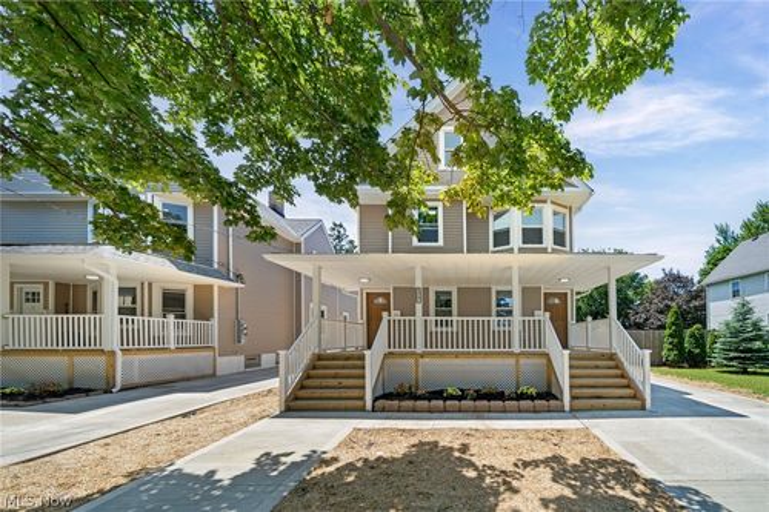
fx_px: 256
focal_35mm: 12
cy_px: 256
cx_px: 384
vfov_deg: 90.0
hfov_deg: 112.6
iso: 250
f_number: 9
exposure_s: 1/160
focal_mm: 12
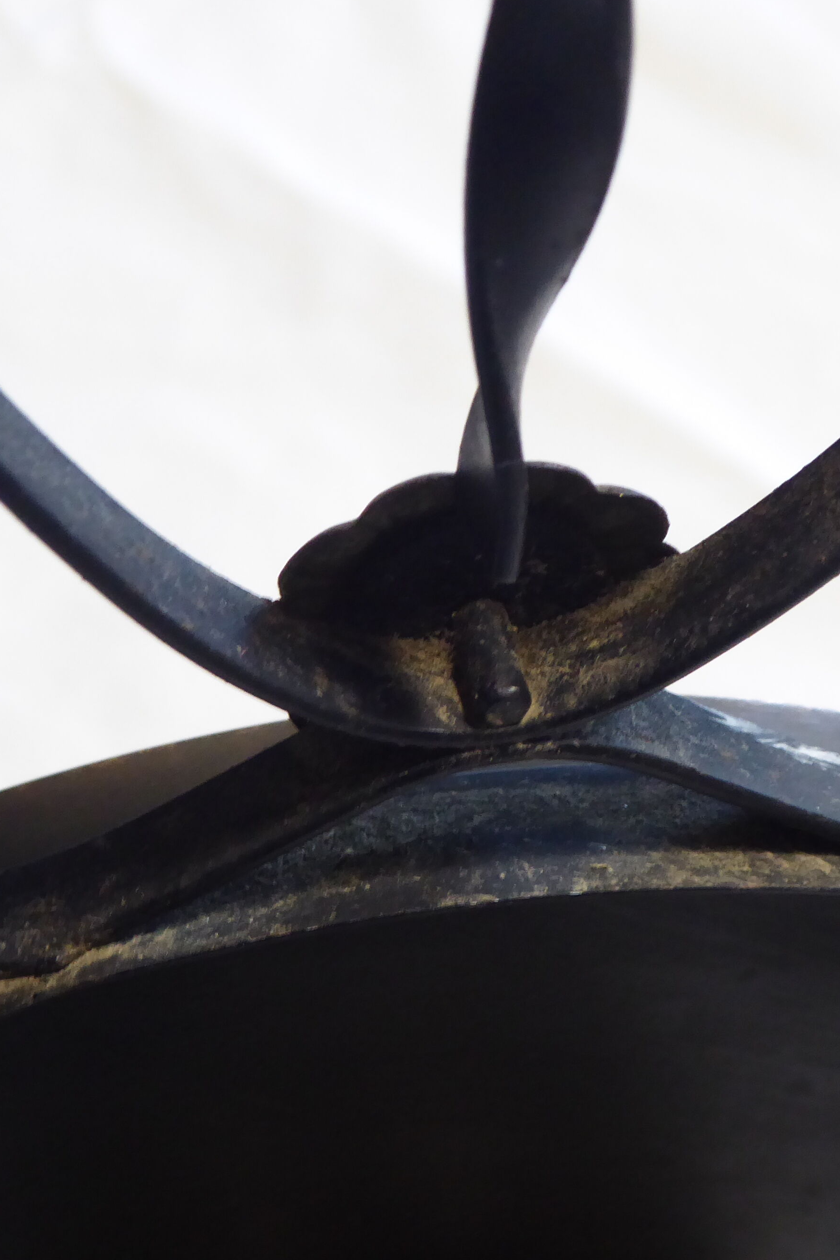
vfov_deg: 26.3
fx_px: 2694
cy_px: 654
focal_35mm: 77
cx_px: 428
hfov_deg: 17.7
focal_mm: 8.4
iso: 400
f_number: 4
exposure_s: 1/13
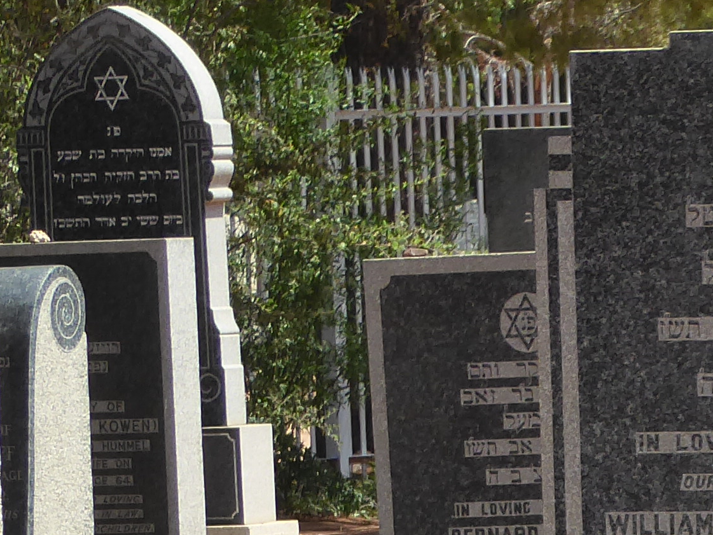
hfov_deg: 3.7
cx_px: 873
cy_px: 711
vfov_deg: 2.8
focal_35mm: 535
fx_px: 11021
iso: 125
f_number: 5.3
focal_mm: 24.2
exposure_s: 1/250
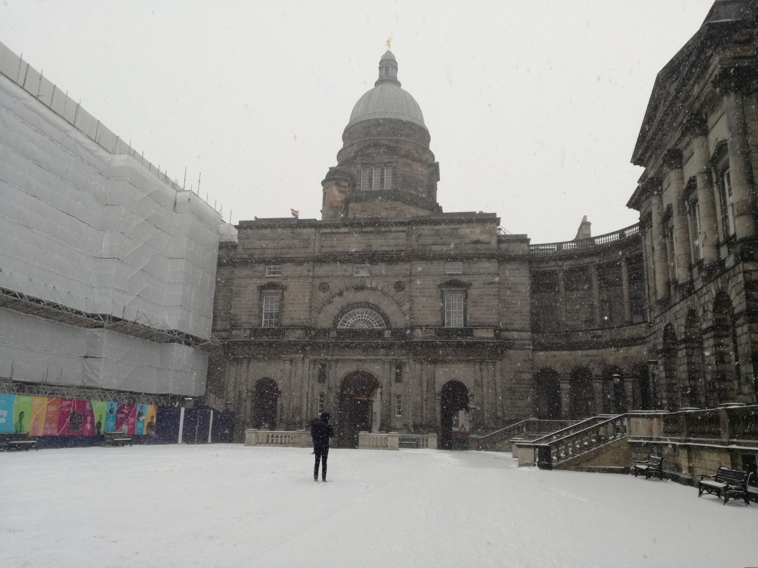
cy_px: 284
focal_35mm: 27
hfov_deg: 65.3
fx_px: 591
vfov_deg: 51.4
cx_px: 379
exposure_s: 1/412
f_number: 2
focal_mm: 3.79
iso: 50
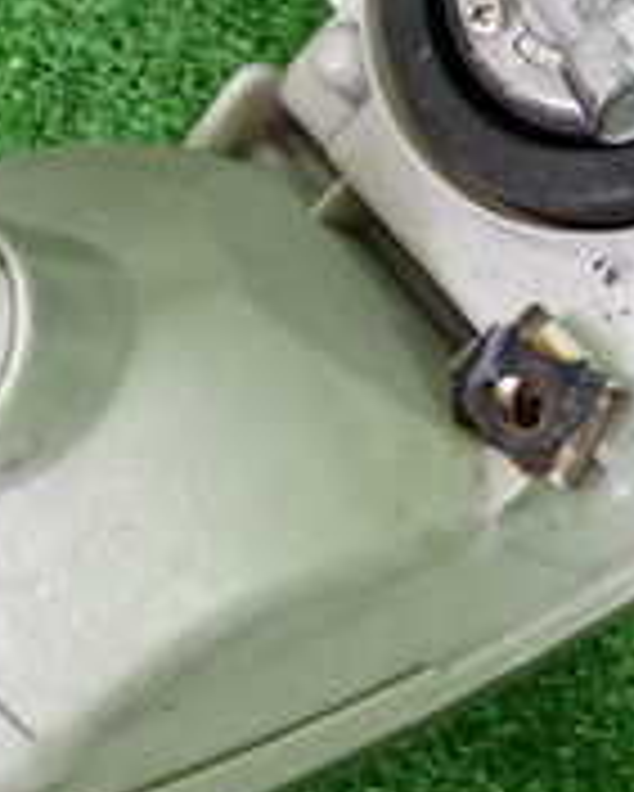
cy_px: 212
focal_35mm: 100
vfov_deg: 19.1
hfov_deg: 15.3
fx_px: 2343
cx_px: 558
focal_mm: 5.4
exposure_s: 1/30
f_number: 2.3
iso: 640
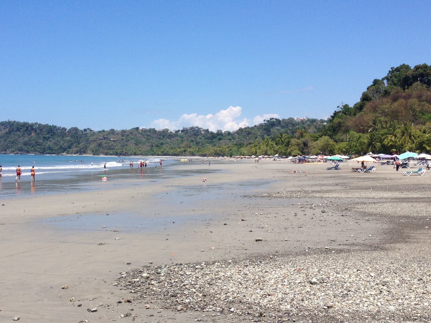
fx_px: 635
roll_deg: -1.4
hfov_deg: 37.3
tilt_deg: -0.4
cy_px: 147
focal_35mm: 51
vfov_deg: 28.5
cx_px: 171
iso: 50
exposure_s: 1/2208
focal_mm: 4.28
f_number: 2.4
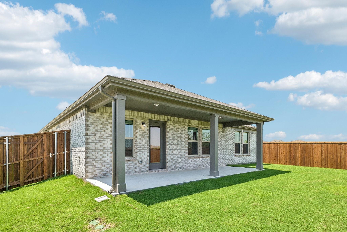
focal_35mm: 18
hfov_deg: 90.0
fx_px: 173
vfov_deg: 67.4
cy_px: 116
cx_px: 174
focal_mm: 18
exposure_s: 1/800
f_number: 8
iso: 400
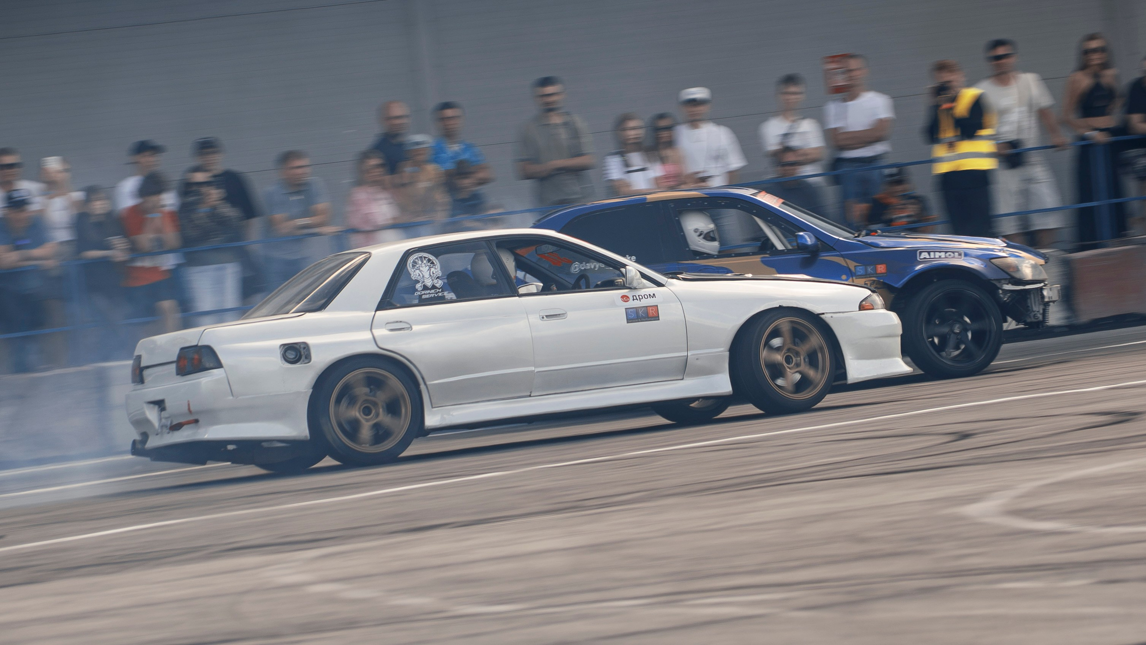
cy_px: 277
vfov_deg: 3.0
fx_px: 12470
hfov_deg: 5.3
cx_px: 675
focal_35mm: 410
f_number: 10
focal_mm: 200
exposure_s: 1/125
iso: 200
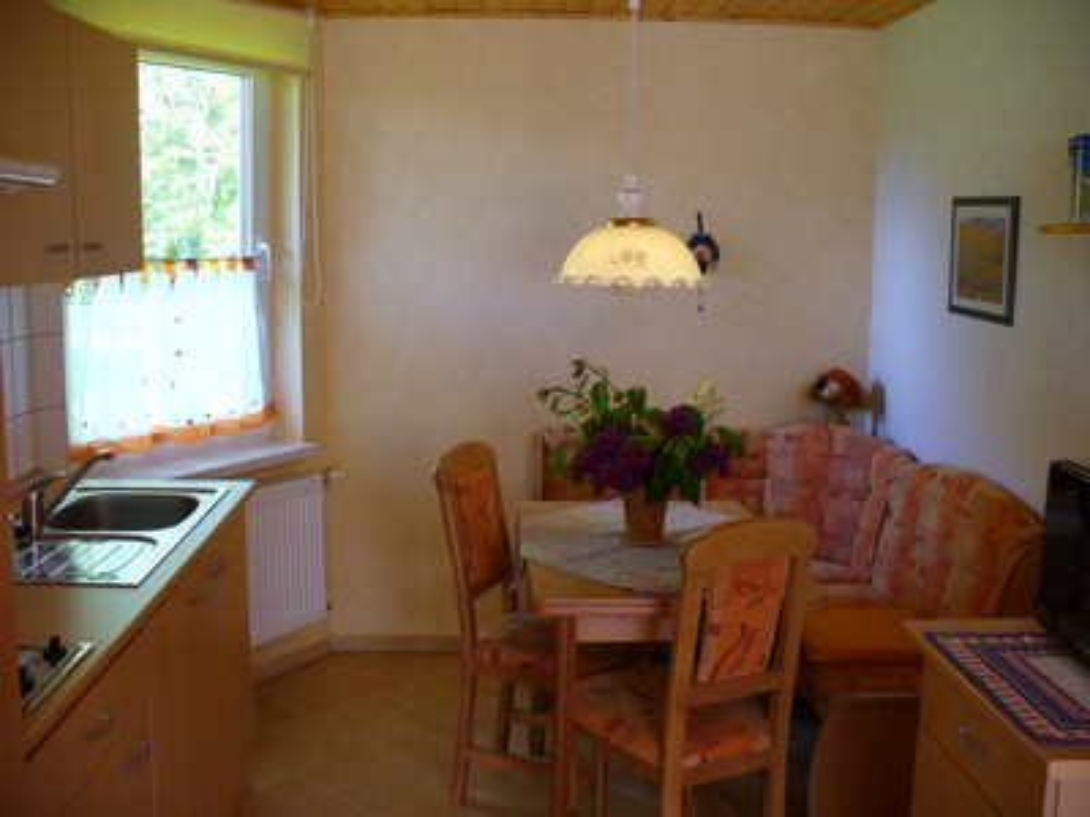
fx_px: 1165
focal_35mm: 37
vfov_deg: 38.7
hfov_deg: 50.1
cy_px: 408
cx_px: 545
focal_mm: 6.1
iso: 100
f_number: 2.8
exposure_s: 1/40
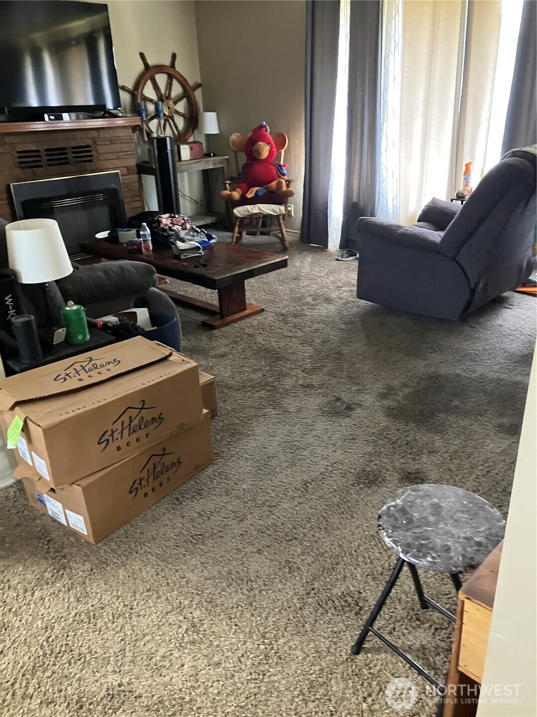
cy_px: 358
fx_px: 579
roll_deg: +2.1
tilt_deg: -23.3
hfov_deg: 49.7
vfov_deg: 63.4
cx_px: 268
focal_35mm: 28
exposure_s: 1/30
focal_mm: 3.99
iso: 640
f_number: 1.8
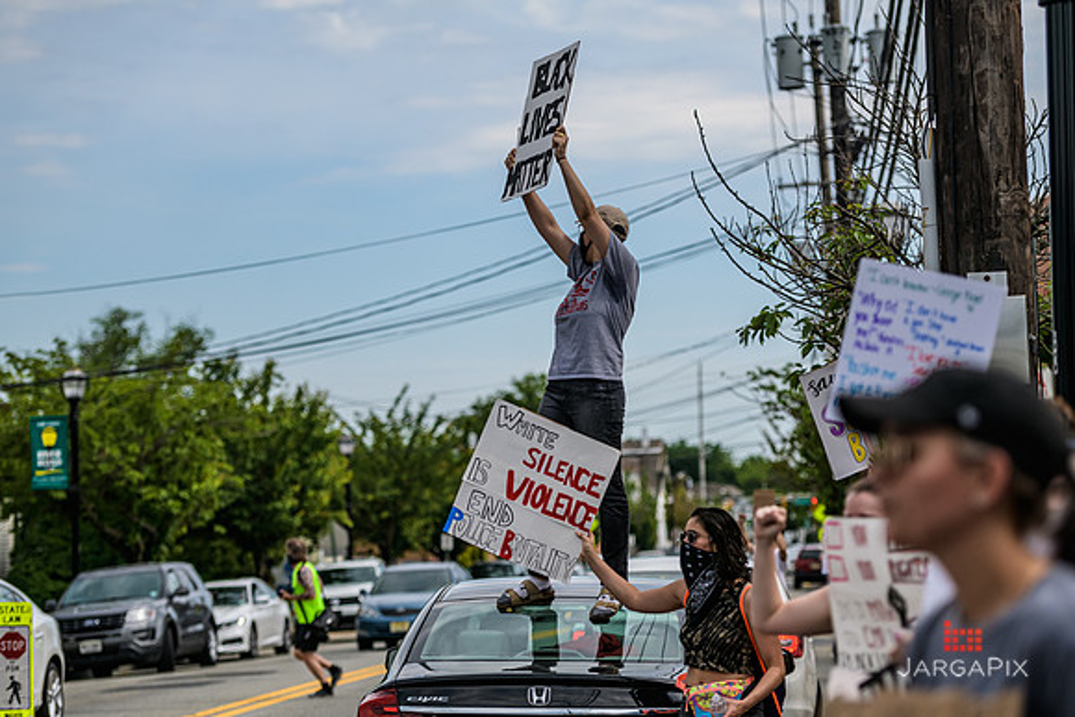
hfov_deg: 19.5
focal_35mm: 105
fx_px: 3124
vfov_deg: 13.1
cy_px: 375
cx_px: 538
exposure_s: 1/5000
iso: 200
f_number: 3.2
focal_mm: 100
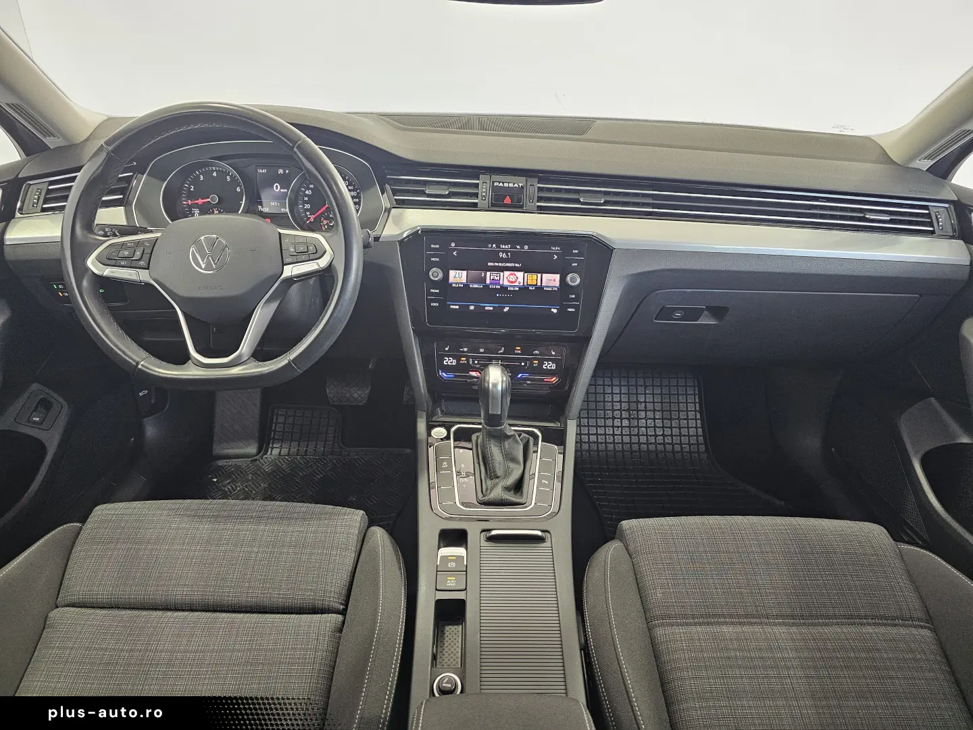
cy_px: 365
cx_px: 486
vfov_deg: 58.9
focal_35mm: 23
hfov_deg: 73.9
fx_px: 646
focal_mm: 6.3
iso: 320
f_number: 1.7
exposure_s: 1/100
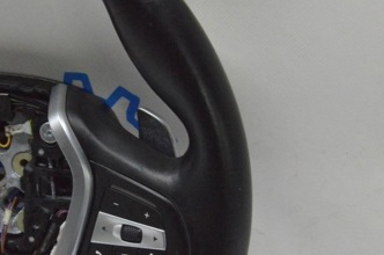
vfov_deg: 16.7
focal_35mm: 81
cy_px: 183
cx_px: 148
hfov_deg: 25.0
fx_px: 862
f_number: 20
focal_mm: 28
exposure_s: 1/20
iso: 6400
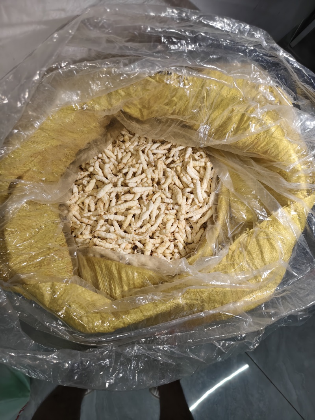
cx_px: 158
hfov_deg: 58.9
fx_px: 279
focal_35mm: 23
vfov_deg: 73.9
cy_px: 210
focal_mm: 5.56
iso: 736
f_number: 1.88
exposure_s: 1/100
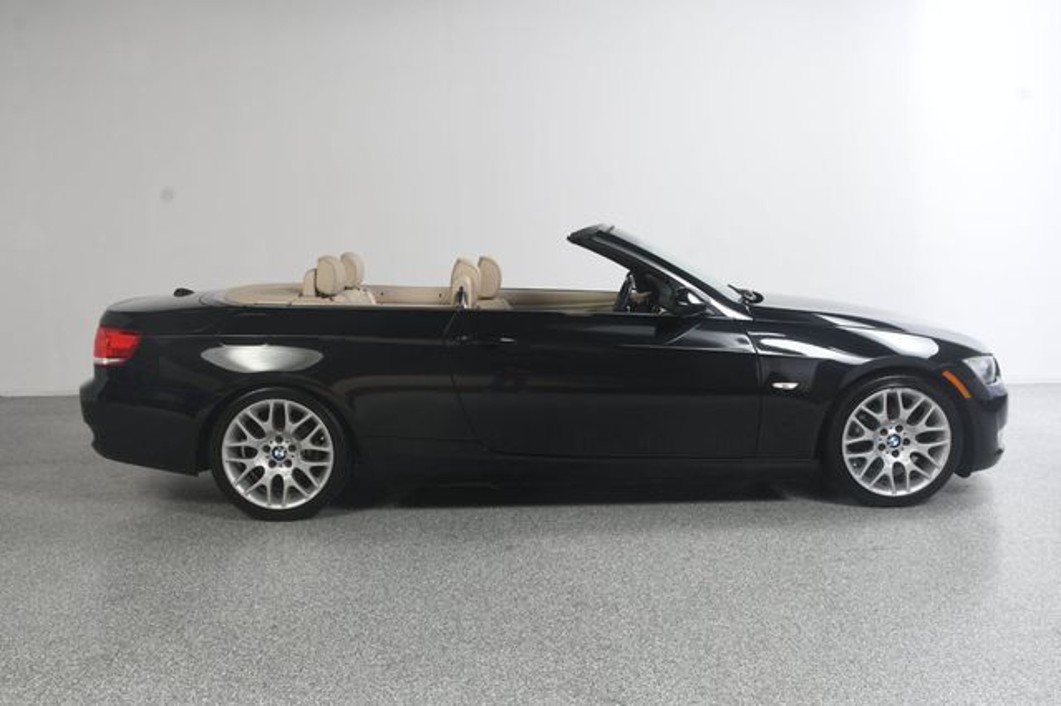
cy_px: 353
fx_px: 1001
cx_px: 530
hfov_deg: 55.8
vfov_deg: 38.8
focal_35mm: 34
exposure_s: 1/160
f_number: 9
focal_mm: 23
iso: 100
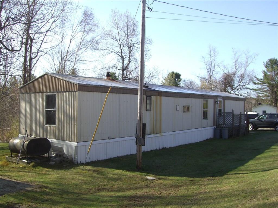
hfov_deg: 49.0
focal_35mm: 38
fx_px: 305
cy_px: 104
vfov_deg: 37.7
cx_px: 139
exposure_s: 1/250
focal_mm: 6.2
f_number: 4.3
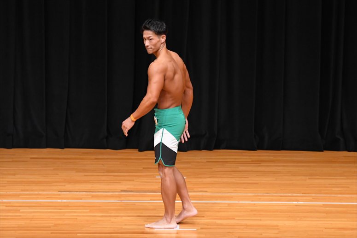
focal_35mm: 285
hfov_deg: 7.2
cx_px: 178
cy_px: 119
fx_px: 2825
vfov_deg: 4.8
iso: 4000
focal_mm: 190
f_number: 5.6
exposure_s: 1/400
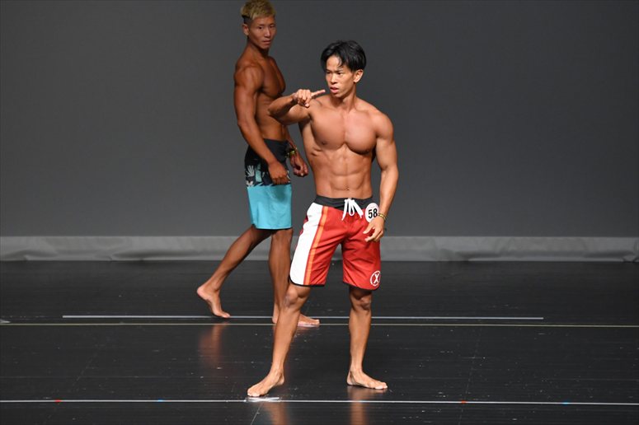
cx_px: 320
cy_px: 212
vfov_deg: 4.4
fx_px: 5589
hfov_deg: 6.5
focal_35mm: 315
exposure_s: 1/400
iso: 2500
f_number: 5.6
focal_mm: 210
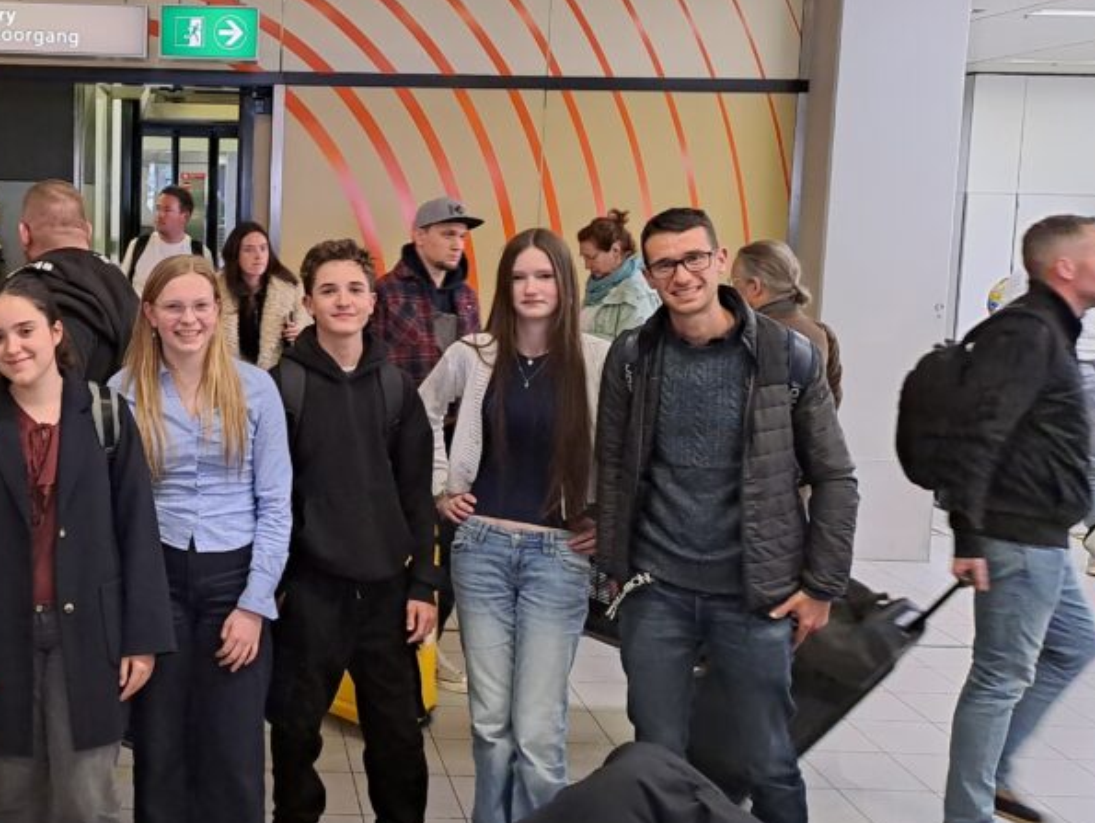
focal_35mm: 43
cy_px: 348
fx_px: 1361
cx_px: 210
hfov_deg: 41.8
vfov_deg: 33.6
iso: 320
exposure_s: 1/50
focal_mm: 4.65
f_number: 1.8
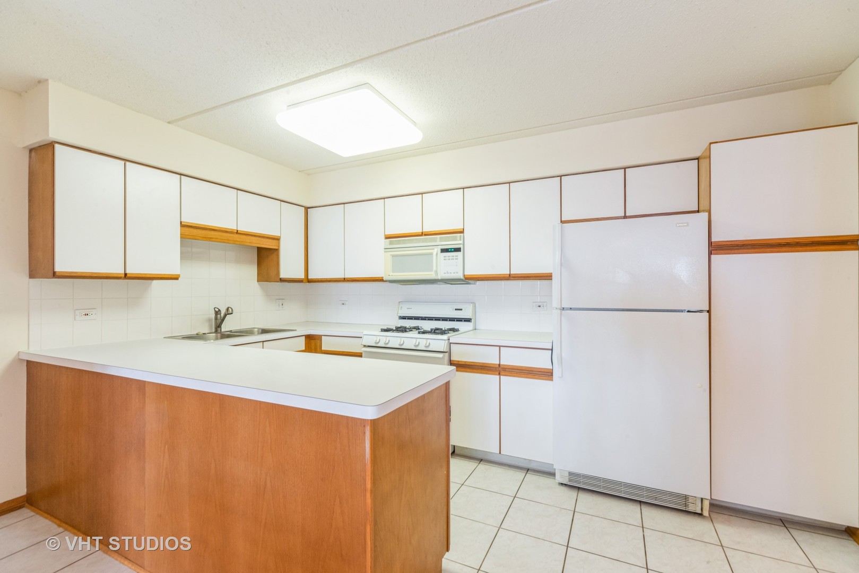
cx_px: 430
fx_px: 382
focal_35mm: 16
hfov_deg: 96.7
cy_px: 286
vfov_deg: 73.8
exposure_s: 1/1.67
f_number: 8
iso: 400
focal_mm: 16
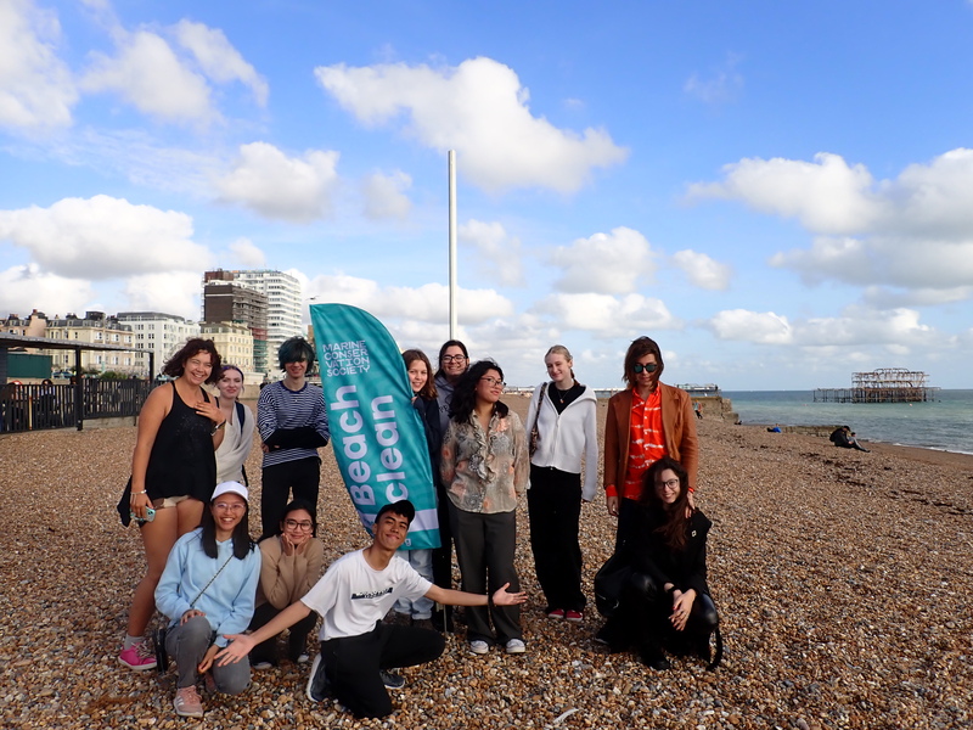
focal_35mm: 25
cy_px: 365
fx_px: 703
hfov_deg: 69.4
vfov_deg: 54.9
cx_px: 486
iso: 100
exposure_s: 1/160
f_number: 8
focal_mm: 4.5
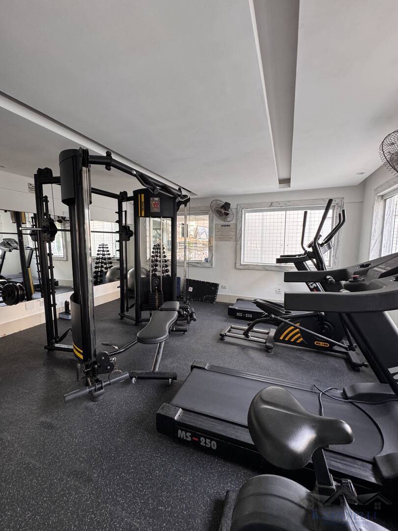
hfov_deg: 85.7
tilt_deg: -4.5
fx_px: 215
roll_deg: +0.9
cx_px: 199
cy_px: 266
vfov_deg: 102.1
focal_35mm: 14
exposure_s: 1/99
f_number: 2.2
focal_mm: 2.22
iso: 200
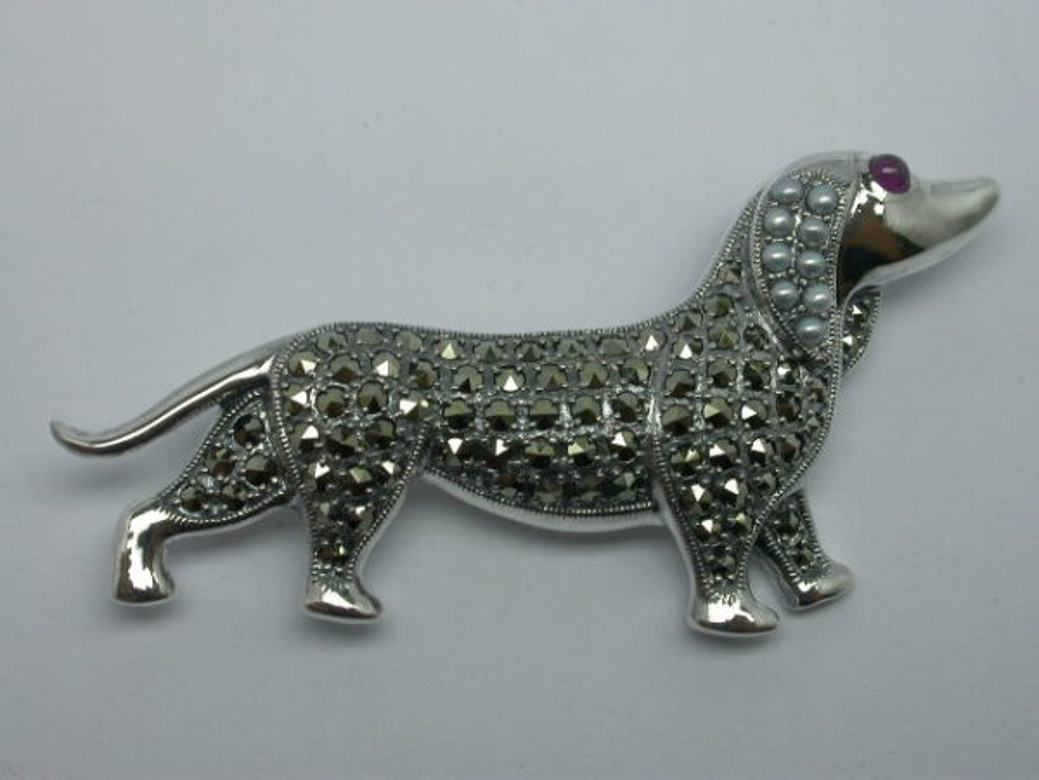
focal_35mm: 85
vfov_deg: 17.4
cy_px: 390
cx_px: 520
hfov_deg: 23.0
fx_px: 2551
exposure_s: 1/55.8
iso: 100
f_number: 6.5
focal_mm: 17.7
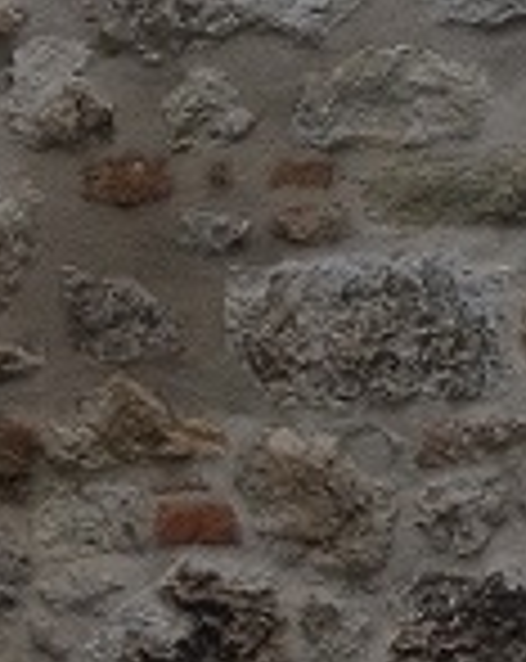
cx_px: 281
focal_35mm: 643
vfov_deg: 3.0
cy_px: -1022
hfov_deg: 2.4
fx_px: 12549
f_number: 9
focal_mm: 75
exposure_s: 1/500
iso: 220
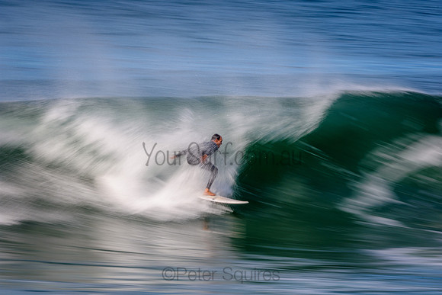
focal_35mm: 660
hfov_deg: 3.1
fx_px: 8105
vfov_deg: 2.1
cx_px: 221
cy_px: 148
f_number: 18
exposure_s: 1/20
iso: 100
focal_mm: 440
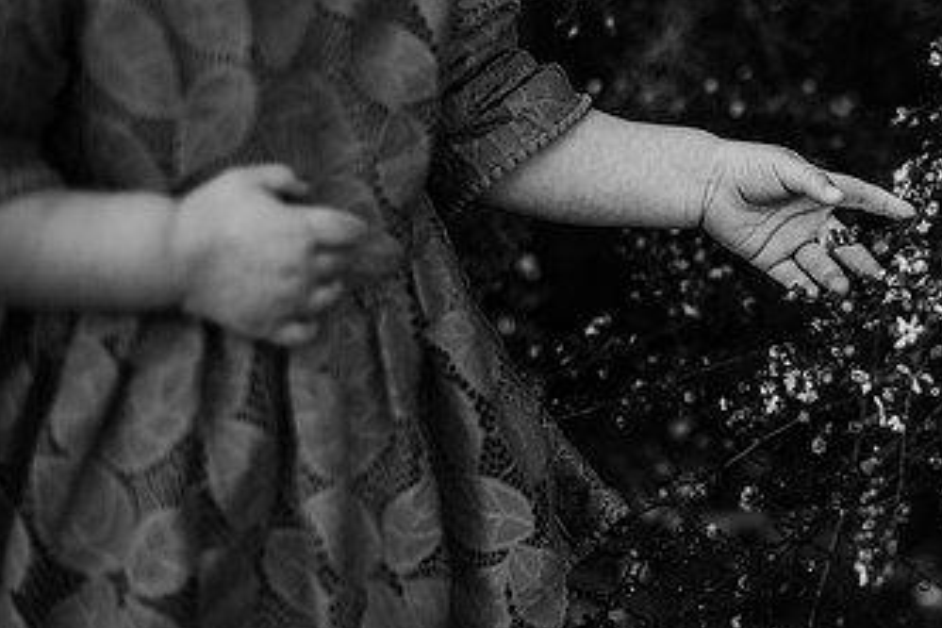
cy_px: 245
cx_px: 806
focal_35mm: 87
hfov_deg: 22.9
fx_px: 2276
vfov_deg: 15.7
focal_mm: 50
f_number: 2
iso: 160
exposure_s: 1/1000
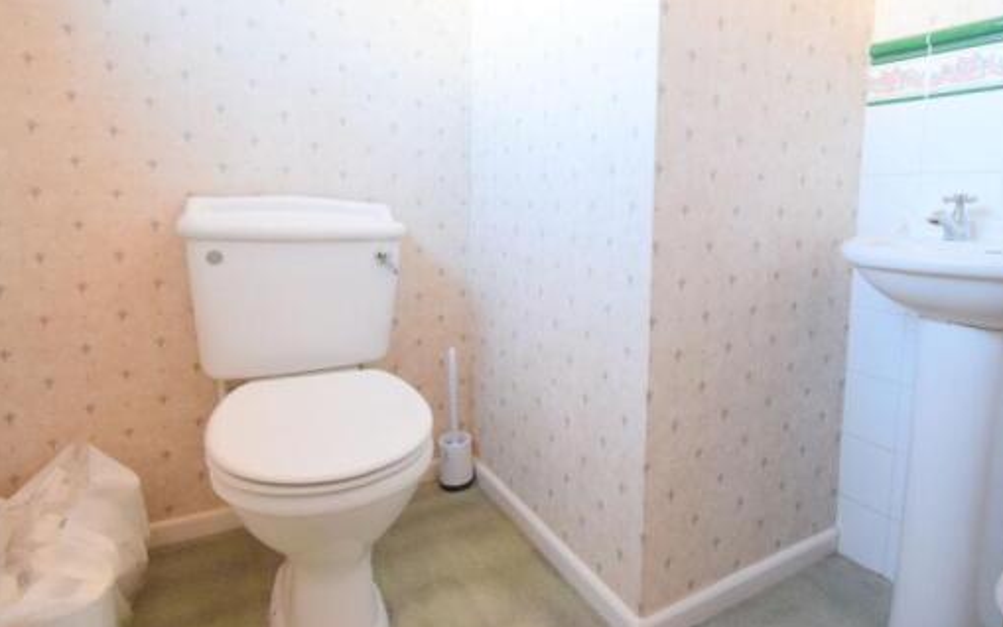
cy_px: 257
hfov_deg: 80.0
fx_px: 592
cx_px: 574
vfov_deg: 55.5
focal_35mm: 22
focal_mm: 11
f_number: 3.5
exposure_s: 1/60
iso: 1600
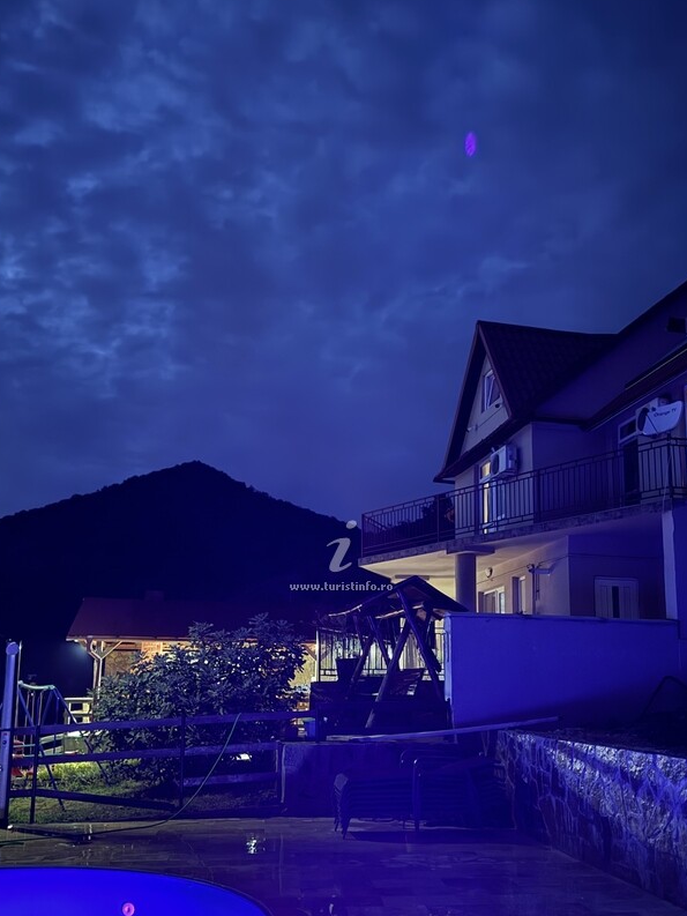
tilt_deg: +10.6
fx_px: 820
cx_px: 352
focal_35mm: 31
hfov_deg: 45.4
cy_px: 565
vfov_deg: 57.7
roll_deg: -1.3
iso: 2000
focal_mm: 6.76
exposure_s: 1/5
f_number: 1.78
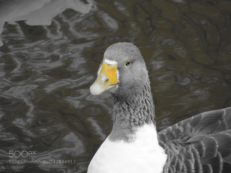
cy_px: 86
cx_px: 116
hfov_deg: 2.3
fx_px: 5846
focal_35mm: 876
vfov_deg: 1.7
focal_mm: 157.1
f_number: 5.9
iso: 200
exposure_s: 1/125
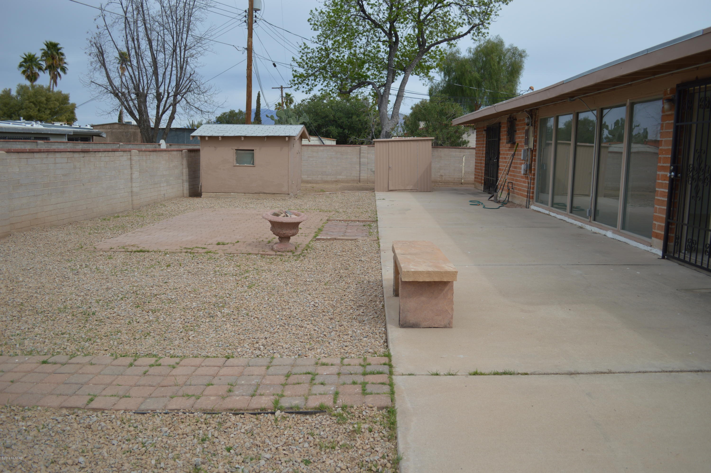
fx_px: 592
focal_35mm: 30
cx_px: 356
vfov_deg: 43.5
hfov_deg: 62.0
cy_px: 236
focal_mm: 20
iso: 100
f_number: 3.8
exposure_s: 1/1250
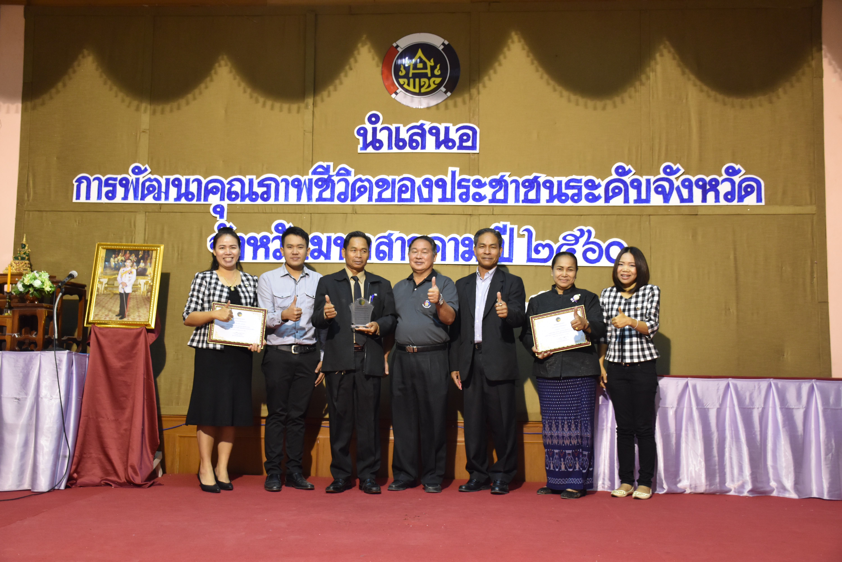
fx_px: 912
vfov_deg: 34.2
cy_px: 281
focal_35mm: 39
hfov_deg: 49.6
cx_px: 421
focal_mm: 26
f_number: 3.8
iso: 1400
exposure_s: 1/60
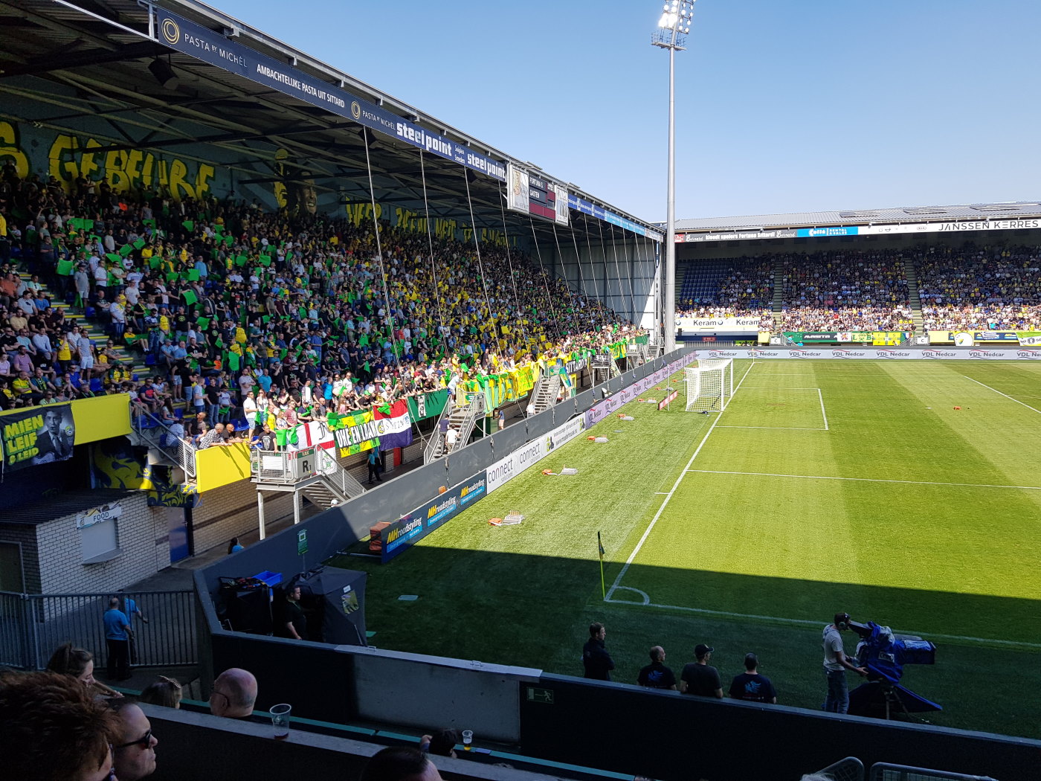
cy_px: 390
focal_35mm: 26
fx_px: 782
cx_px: 520
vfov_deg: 53.1
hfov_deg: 67.3
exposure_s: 1/1288
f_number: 1.7
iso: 40
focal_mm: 4.2
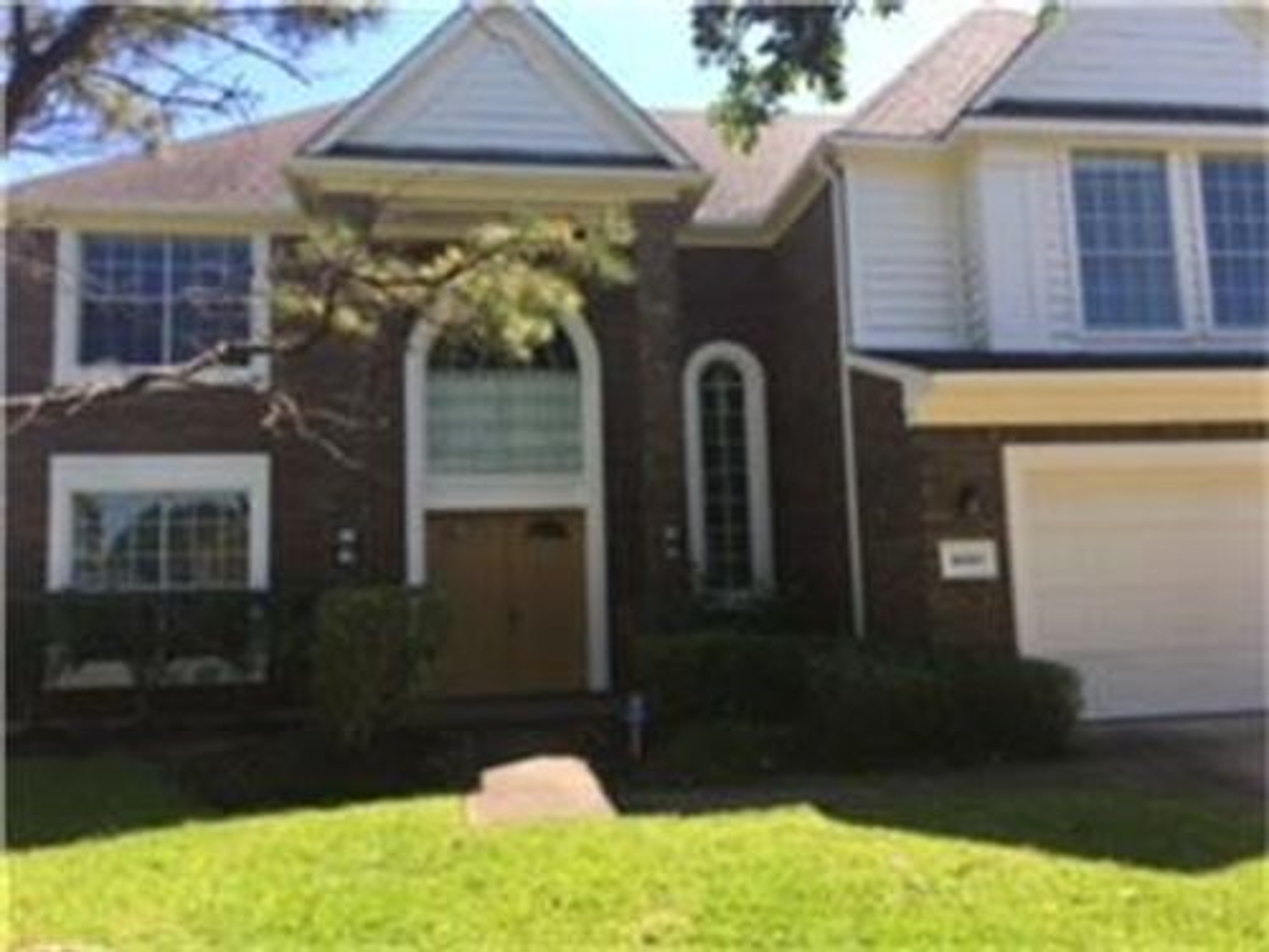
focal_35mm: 29
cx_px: 634
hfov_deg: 61.7
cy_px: 476
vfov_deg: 48.2
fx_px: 1063
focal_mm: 4.15
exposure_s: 1/398
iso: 25
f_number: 2.2
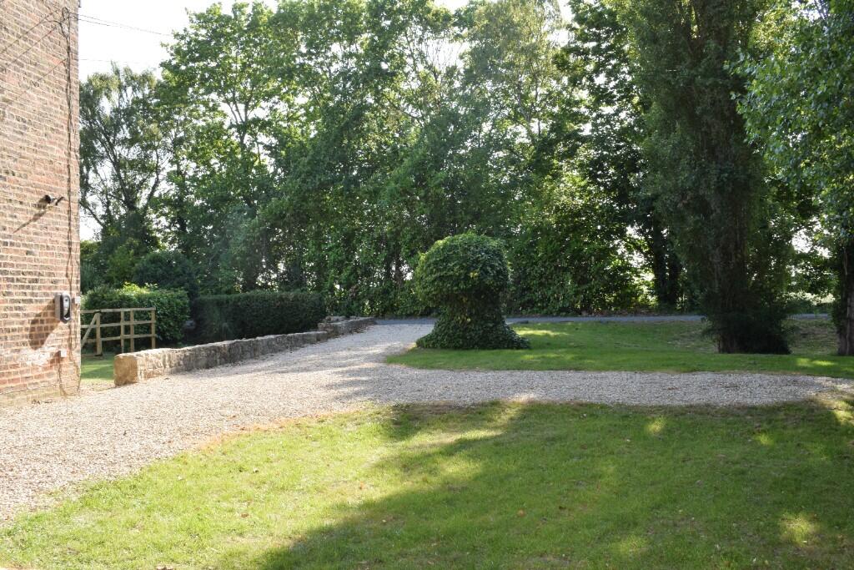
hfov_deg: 55.1
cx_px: 427
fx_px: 818
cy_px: 285
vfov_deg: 38.4
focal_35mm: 34
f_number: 14
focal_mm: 23
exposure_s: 1/200
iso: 800
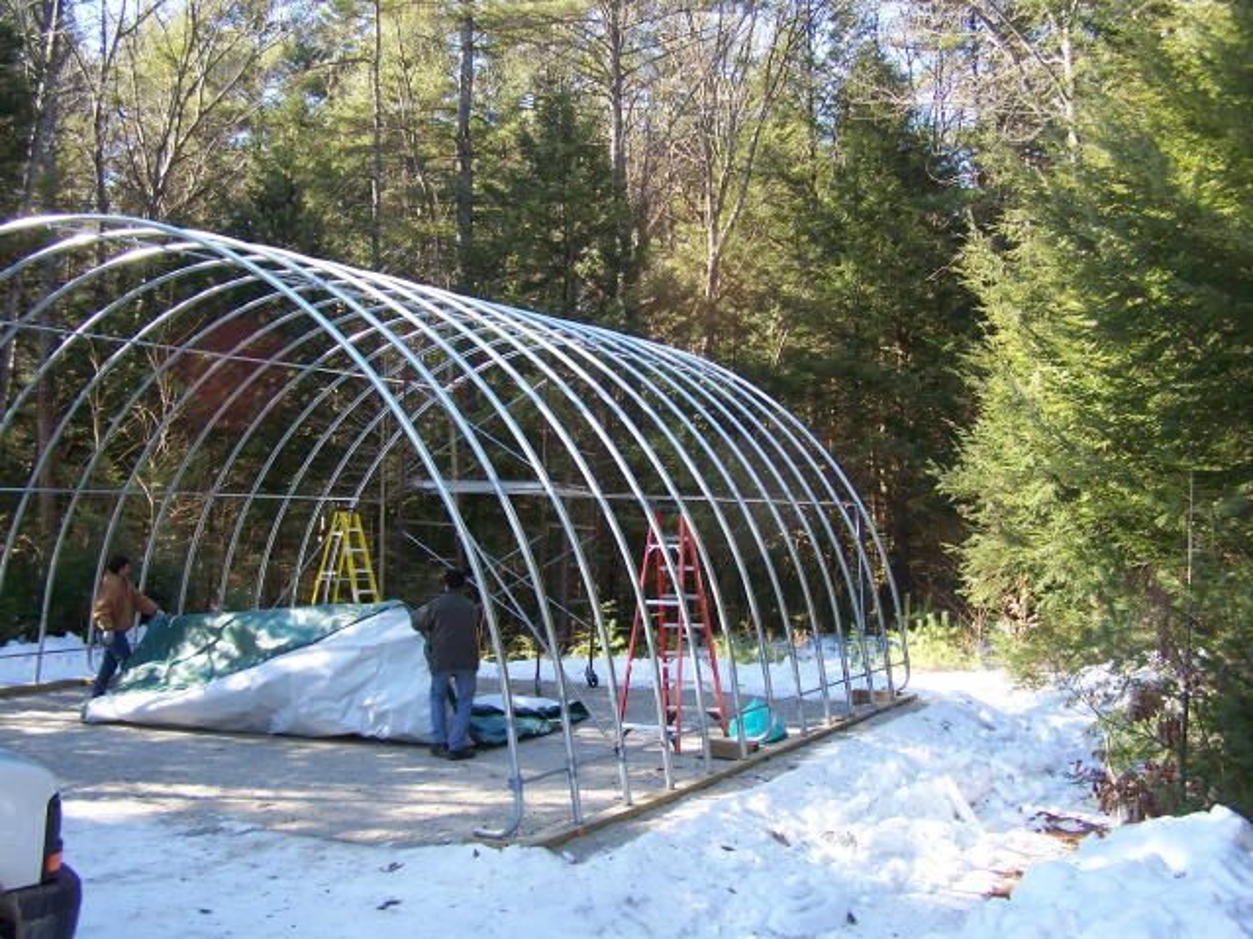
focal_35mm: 38
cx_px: 626
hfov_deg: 49.0
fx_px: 1375
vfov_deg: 37.7
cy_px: 470
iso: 64
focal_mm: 6.3
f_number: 2.8
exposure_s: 1/125
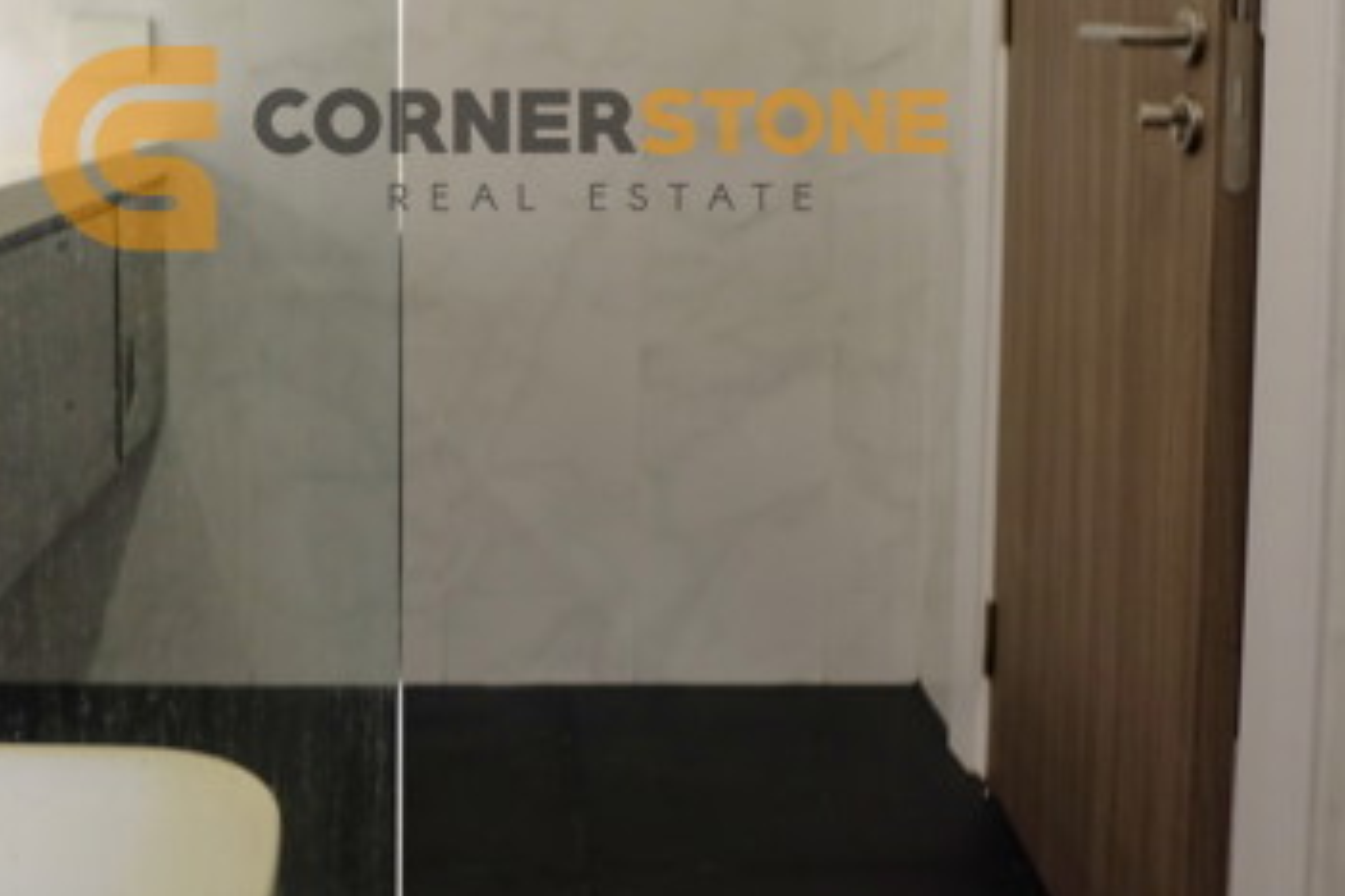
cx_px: 494
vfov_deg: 31.6
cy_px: 149
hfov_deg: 46.9
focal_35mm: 41
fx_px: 1532
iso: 400
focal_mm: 16
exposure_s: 1/30
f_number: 3.5
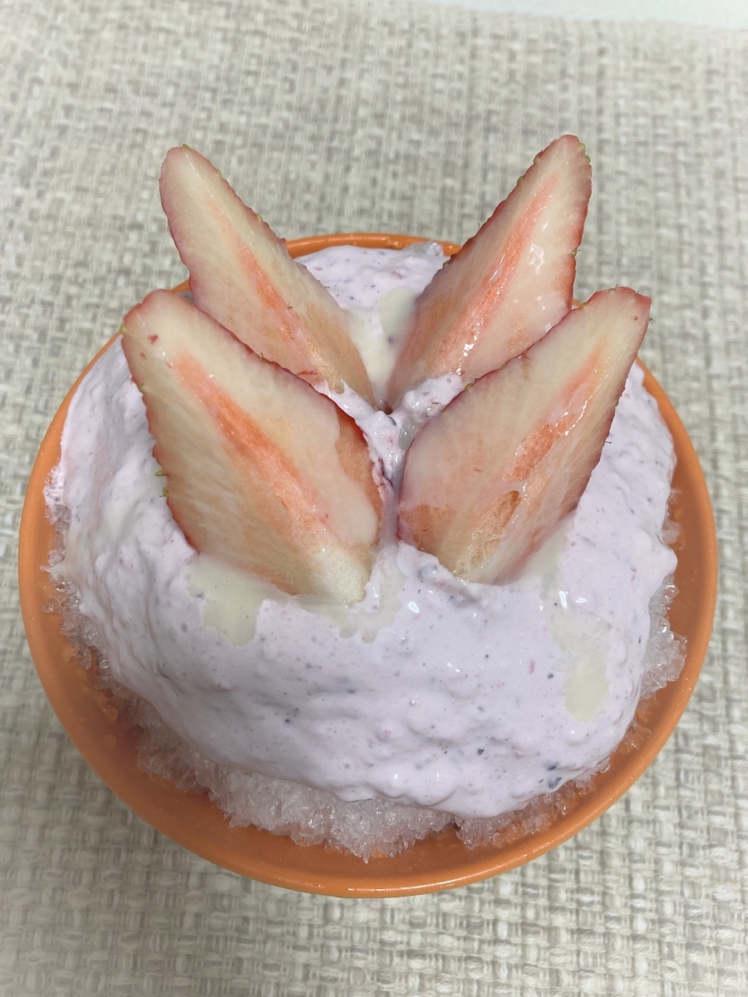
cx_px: 374
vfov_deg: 63.4
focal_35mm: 28
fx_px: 807
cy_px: 498
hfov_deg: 49.7
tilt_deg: -67.2
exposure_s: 1/49
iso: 100
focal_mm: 3.99
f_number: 1.8
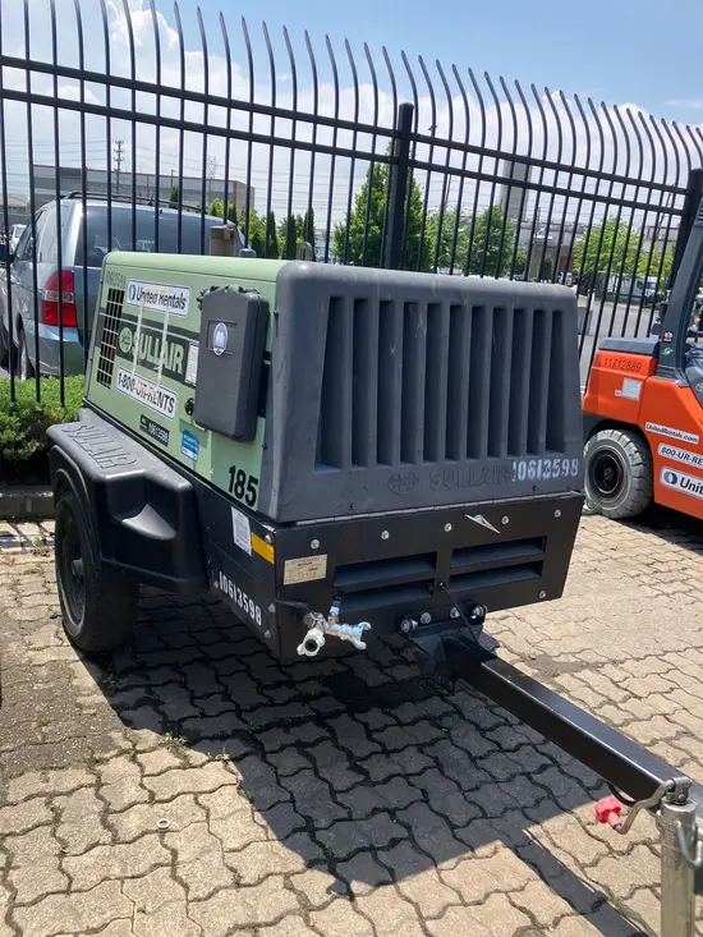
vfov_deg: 63.4
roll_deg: -4.7
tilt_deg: -13.7
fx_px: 758
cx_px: 352
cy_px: 468
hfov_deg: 49.8
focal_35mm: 28
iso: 32
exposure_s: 1/1056
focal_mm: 3.99
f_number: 1.8
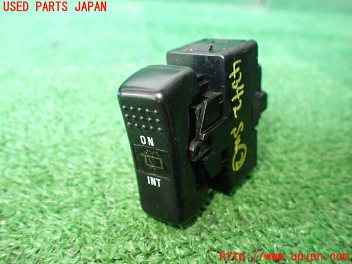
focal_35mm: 30
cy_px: 132
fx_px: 305
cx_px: 176
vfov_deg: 46.8
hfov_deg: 60.0
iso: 800
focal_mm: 5.4
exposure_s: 1/125
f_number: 2.3
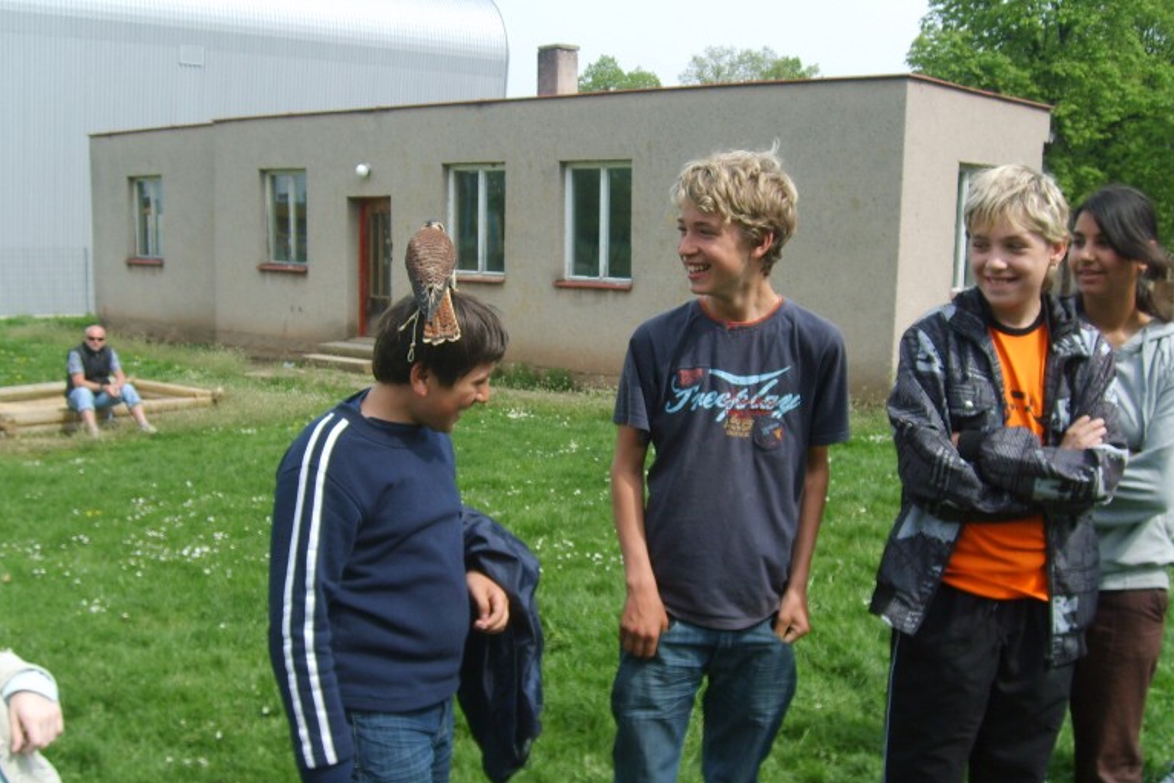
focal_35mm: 38
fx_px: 1239
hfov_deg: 50.7
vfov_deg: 35.0
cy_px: 435
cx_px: 575
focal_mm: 5.8
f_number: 2.8
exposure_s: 1/750
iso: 50
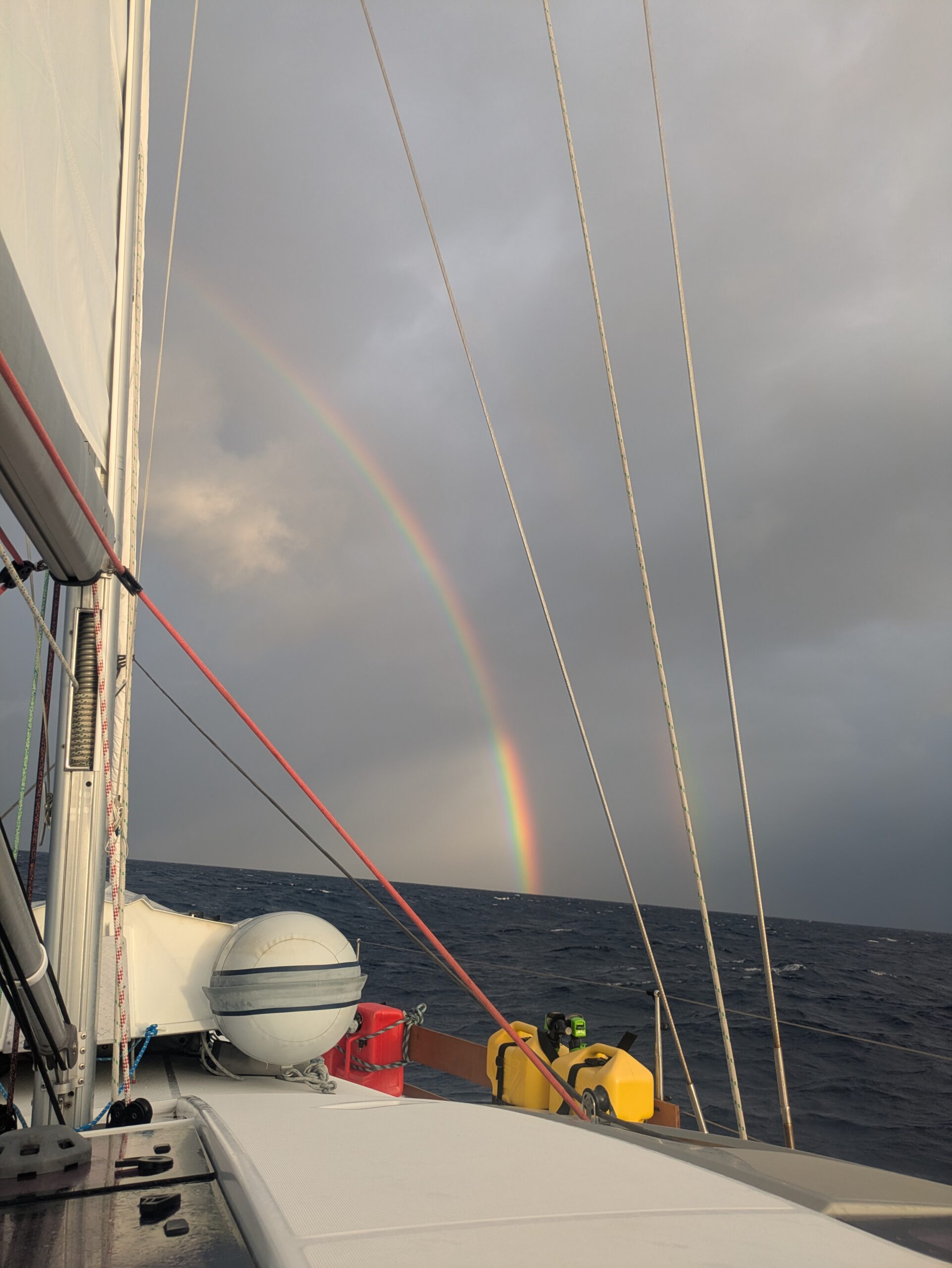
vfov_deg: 69.4
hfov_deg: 54.9
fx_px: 916
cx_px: 476
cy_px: 634
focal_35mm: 25
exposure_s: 1/347
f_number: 1.89
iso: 45
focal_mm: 5.43
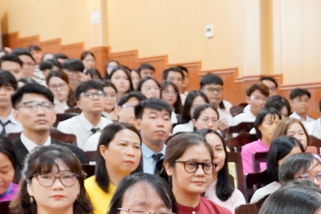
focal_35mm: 99
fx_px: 882
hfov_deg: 17.9
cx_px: 510
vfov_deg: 13.5
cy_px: 255
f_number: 4.5
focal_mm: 17
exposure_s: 1/60
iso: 2500
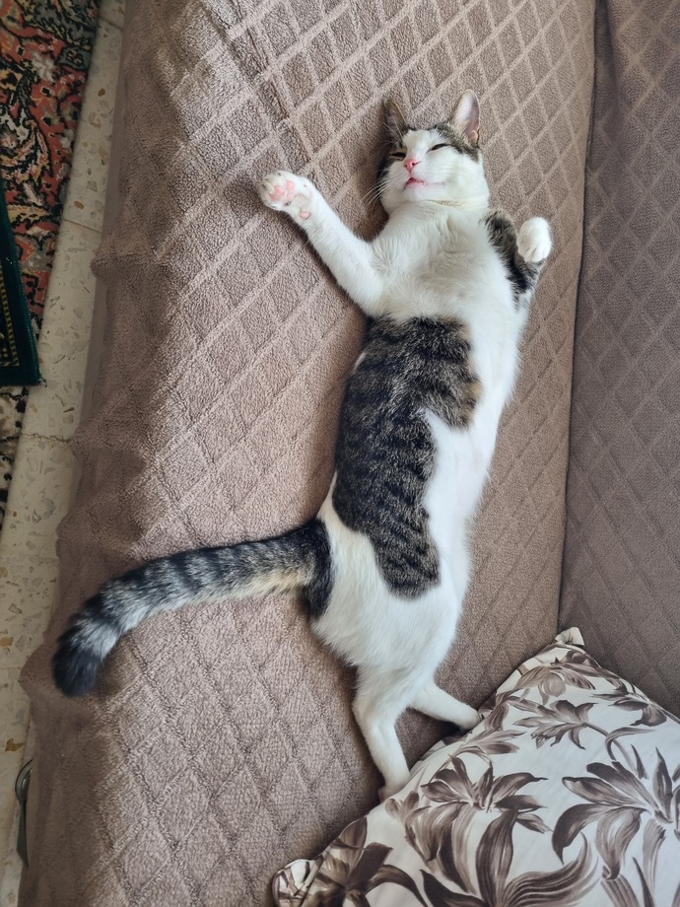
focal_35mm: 26
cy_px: 454
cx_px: 340
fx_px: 681
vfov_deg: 67.3
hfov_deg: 53.1
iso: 160
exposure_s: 1/100
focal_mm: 5.4
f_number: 1.8
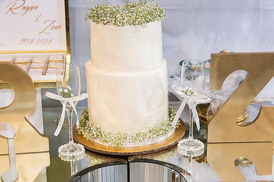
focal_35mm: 69
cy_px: 85
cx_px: 124
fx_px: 525
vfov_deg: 19.7
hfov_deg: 29.2
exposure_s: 1/160
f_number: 2.8
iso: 800
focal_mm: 53
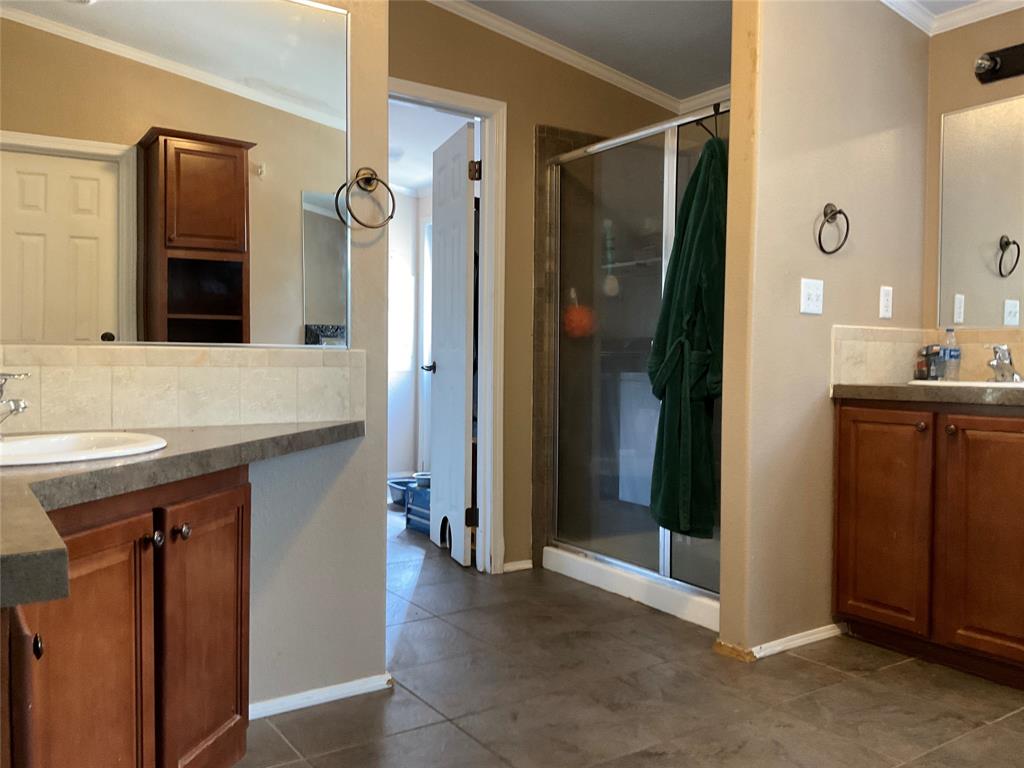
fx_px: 858
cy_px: 384
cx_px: 512
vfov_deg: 48.2
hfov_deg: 61.7
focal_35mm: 29
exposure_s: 1/40
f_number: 1.8
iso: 200
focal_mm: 3
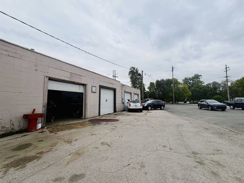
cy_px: 92
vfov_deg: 85.7
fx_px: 99
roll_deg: +0.8
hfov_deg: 102.1
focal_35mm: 14
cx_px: 122
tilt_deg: +5.6
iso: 20
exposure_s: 1/942
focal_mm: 2.22
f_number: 2.2
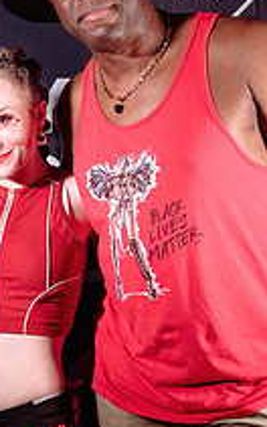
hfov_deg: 12.8
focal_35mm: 101
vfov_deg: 20.6
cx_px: -18
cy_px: 243
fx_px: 1175
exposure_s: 1/80
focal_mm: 34
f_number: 3.2
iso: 1000
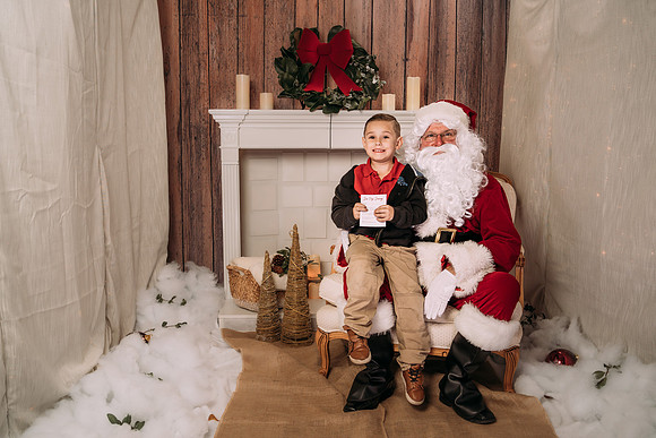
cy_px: 225
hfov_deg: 51.7
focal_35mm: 37
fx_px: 677
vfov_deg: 35.8
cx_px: 335
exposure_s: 1/100
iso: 100
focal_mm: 35
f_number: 5.6
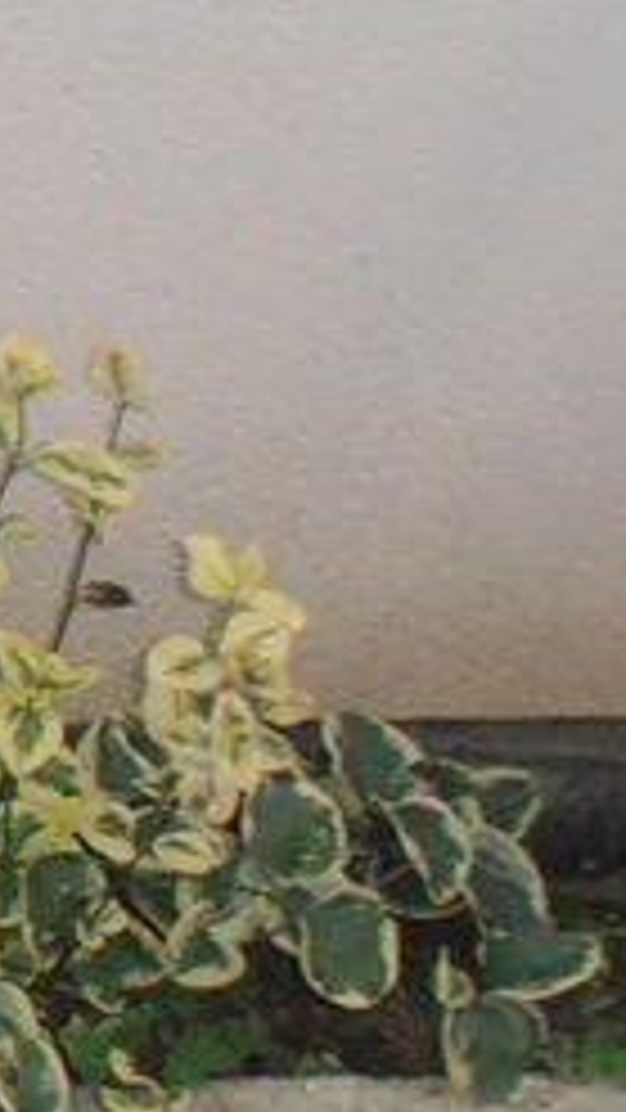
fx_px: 5723
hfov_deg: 5.6
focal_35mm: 194
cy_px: 612
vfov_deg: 11.1
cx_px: -1621
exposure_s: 1/40
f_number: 4.2
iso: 125
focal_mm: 7.87
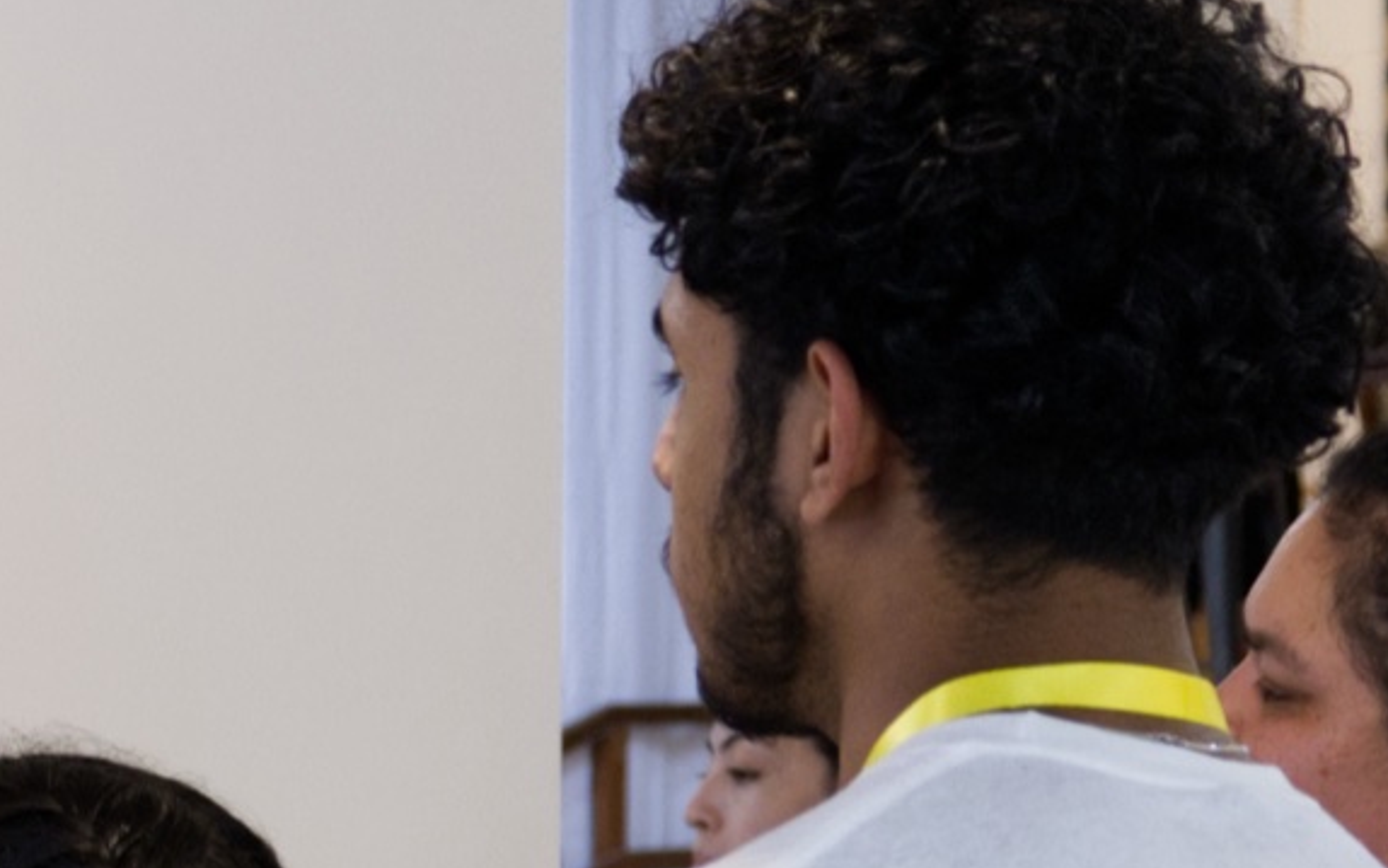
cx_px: -404
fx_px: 6129
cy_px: 769
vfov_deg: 8.1
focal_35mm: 162
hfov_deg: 12.5
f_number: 3.2
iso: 1000
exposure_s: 1/100
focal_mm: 25.4
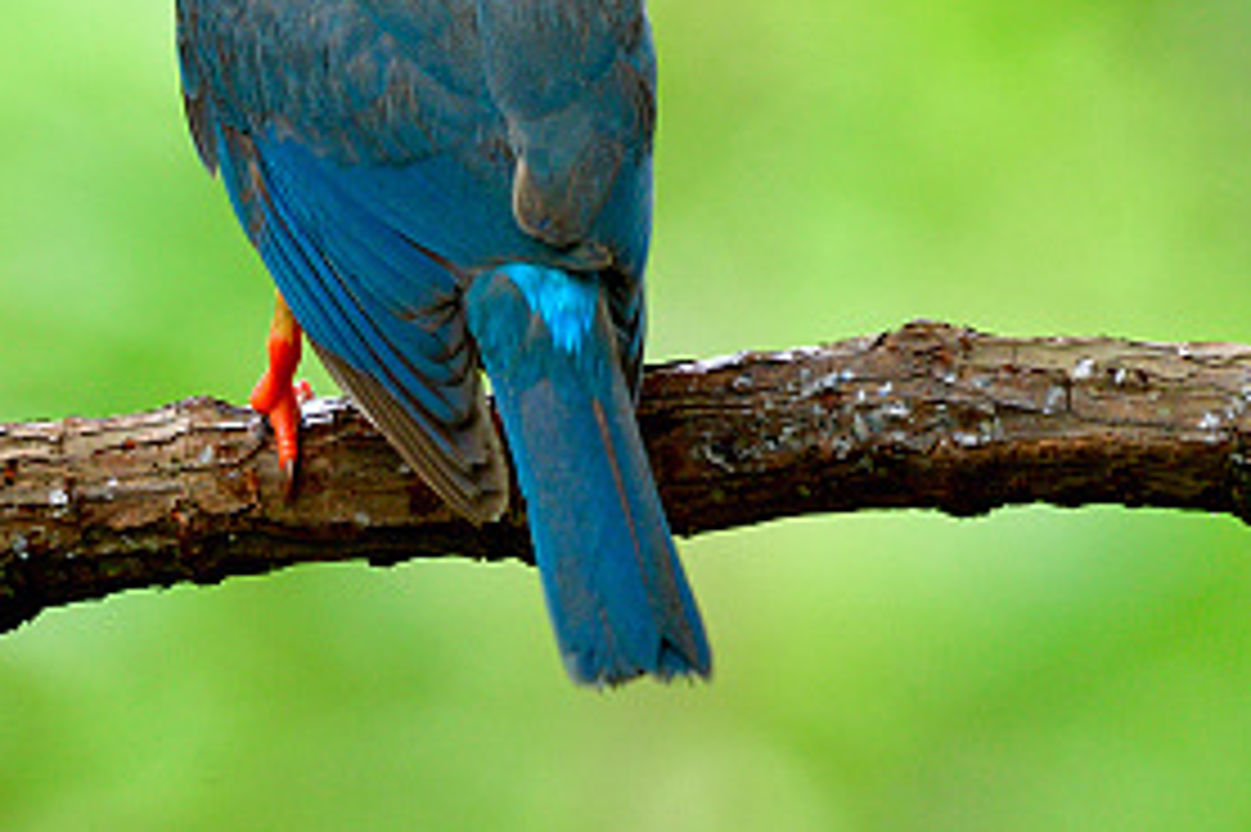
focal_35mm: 1375
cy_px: 137
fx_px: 47751
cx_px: 263
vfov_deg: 1.0
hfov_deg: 1.5
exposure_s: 1/100
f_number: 6.3
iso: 1600
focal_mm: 500
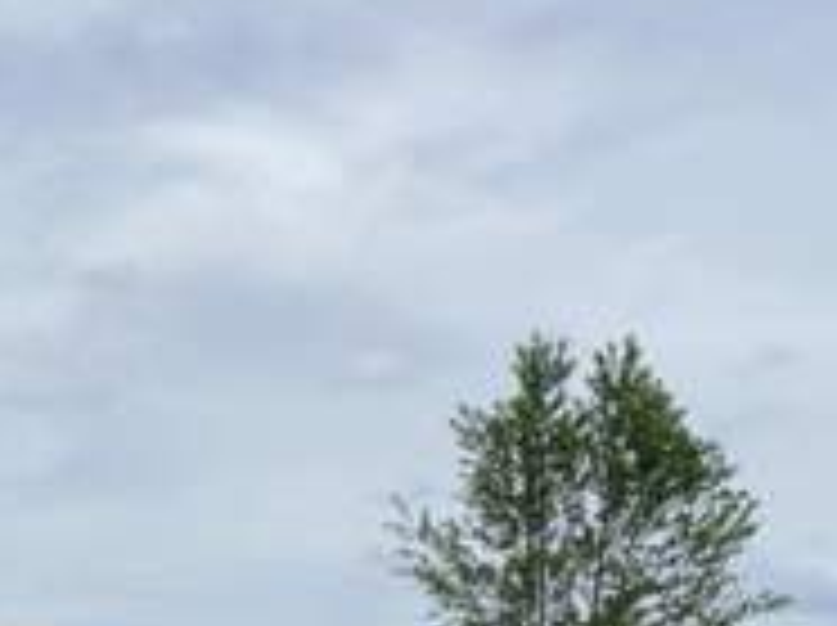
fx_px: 1618
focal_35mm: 67
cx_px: -234
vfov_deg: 20.9
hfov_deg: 25.3
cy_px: 682
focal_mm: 4.25
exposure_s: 1/6061
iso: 32
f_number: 1.8
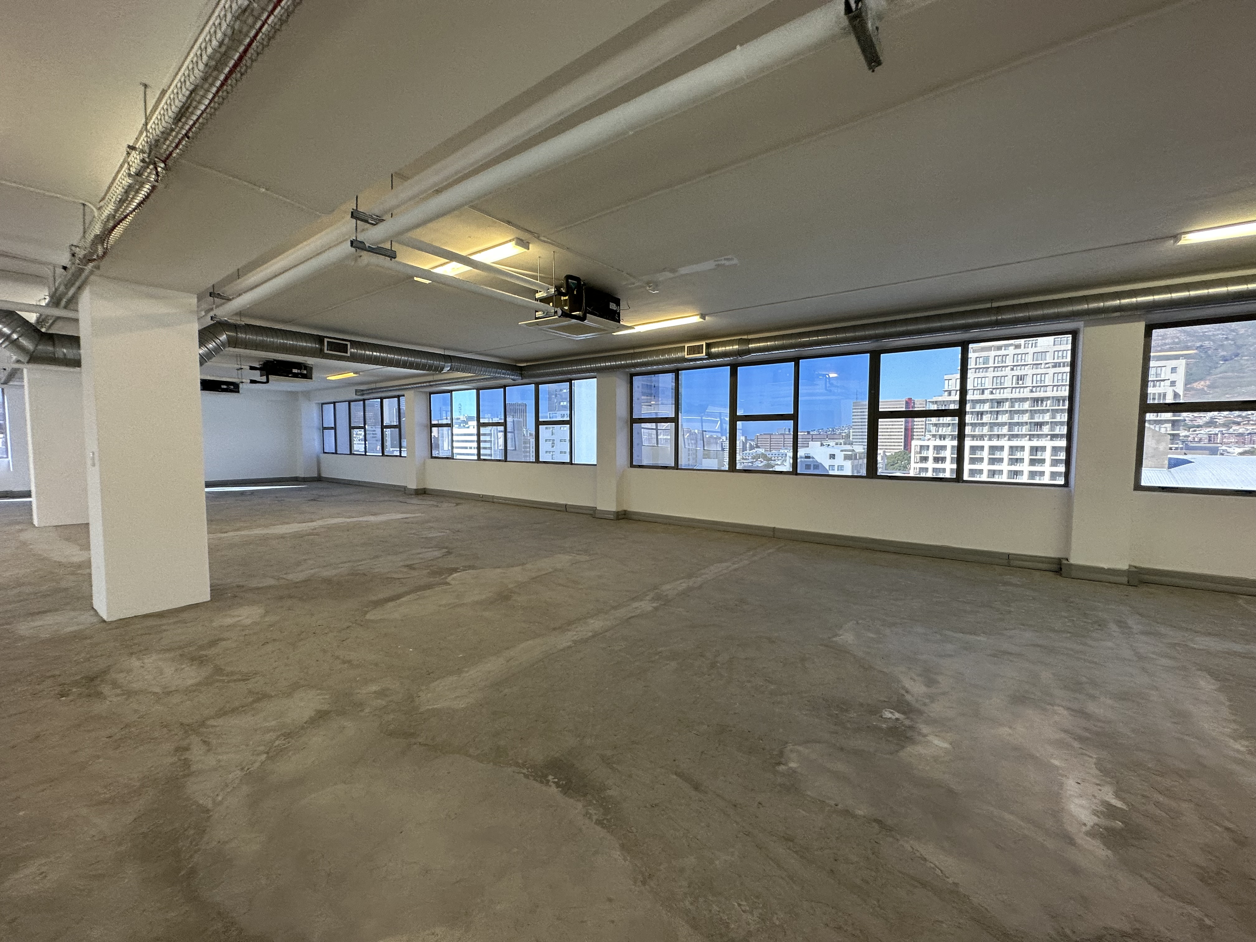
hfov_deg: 102.1
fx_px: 508
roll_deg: -1.5
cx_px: 628
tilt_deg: -2.2
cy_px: 471
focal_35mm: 14
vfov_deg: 85.7
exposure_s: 1/100
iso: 100
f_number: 2.2
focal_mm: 2.22
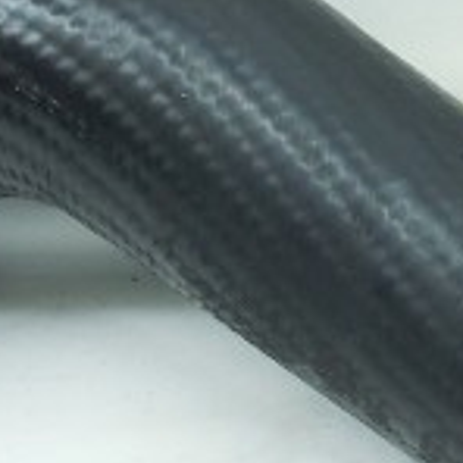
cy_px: 191
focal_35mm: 115
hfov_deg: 15.0
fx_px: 1740
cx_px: 407
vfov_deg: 15.1
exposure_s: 1/50
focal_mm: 5.3
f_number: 3.2
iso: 125
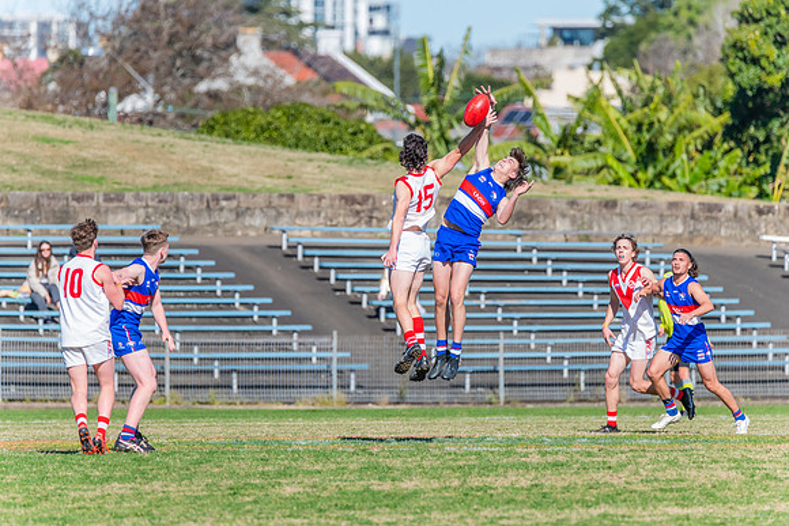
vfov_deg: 2.8
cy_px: 263
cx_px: 394
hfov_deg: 4.1
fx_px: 10960
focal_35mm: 500
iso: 800
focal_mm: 500
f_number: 9
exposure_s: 1/1600
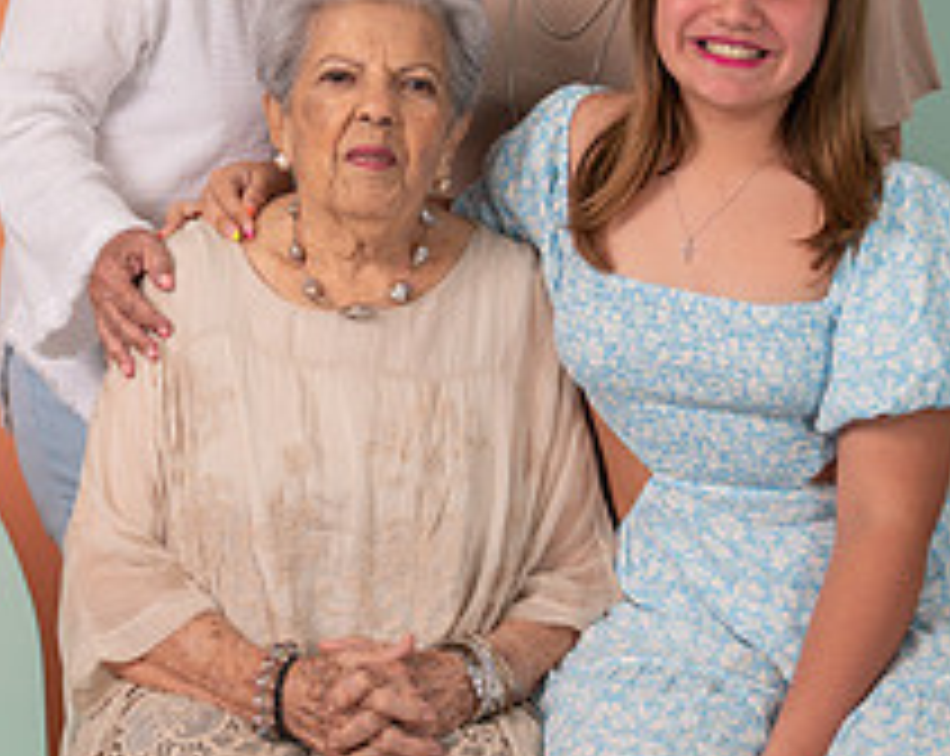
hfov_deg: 17.0
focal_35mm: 113
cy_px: 186
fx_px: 3171
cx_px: 347
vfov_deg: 13.6
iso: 160
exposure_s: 1/100
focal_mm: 38
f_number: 4
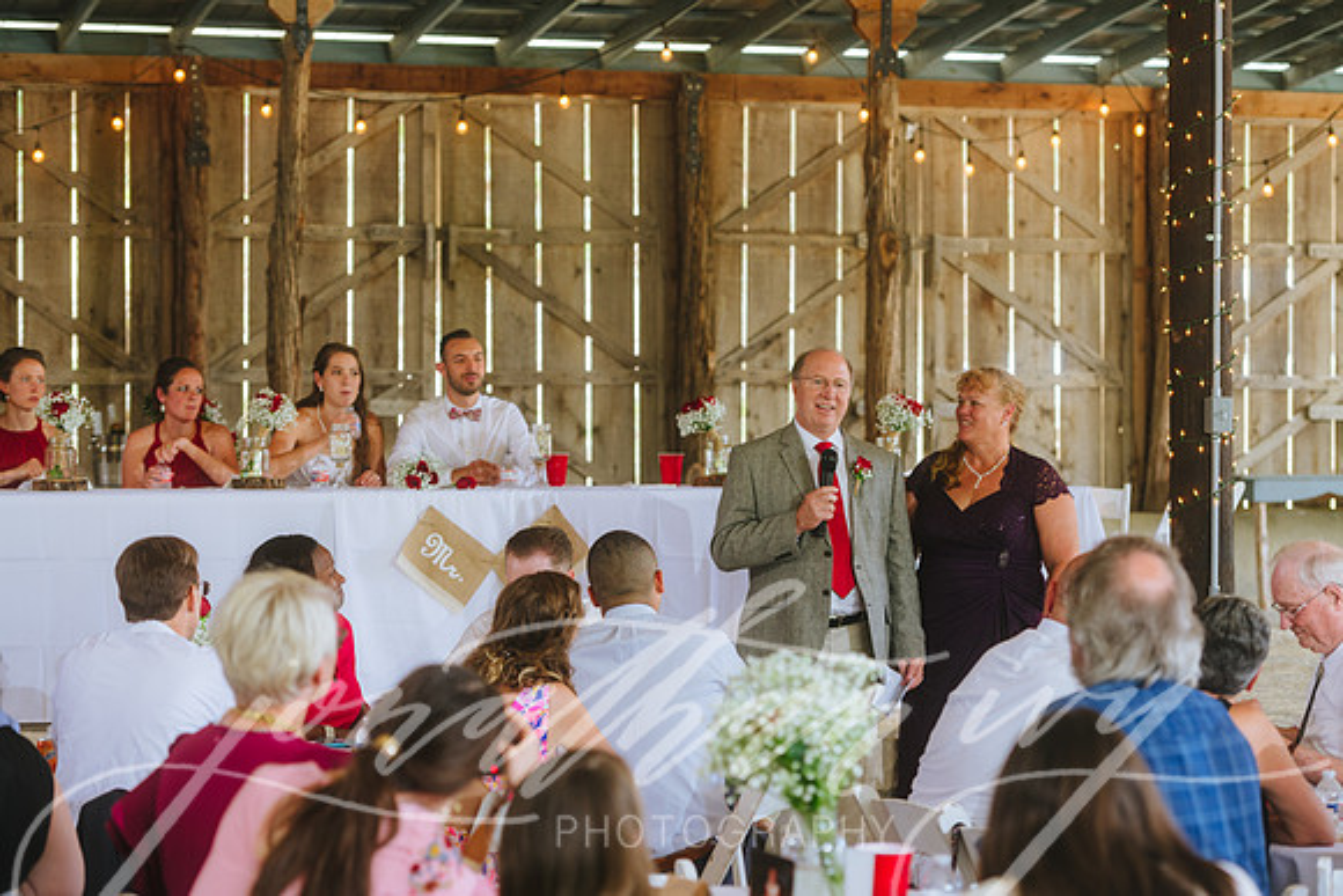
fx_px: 3731
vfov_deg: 13.7
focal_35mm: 100
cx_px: 672
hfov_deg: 20.4
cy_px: 448
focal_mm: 100
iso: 250
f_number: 2.8
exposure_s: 1/60
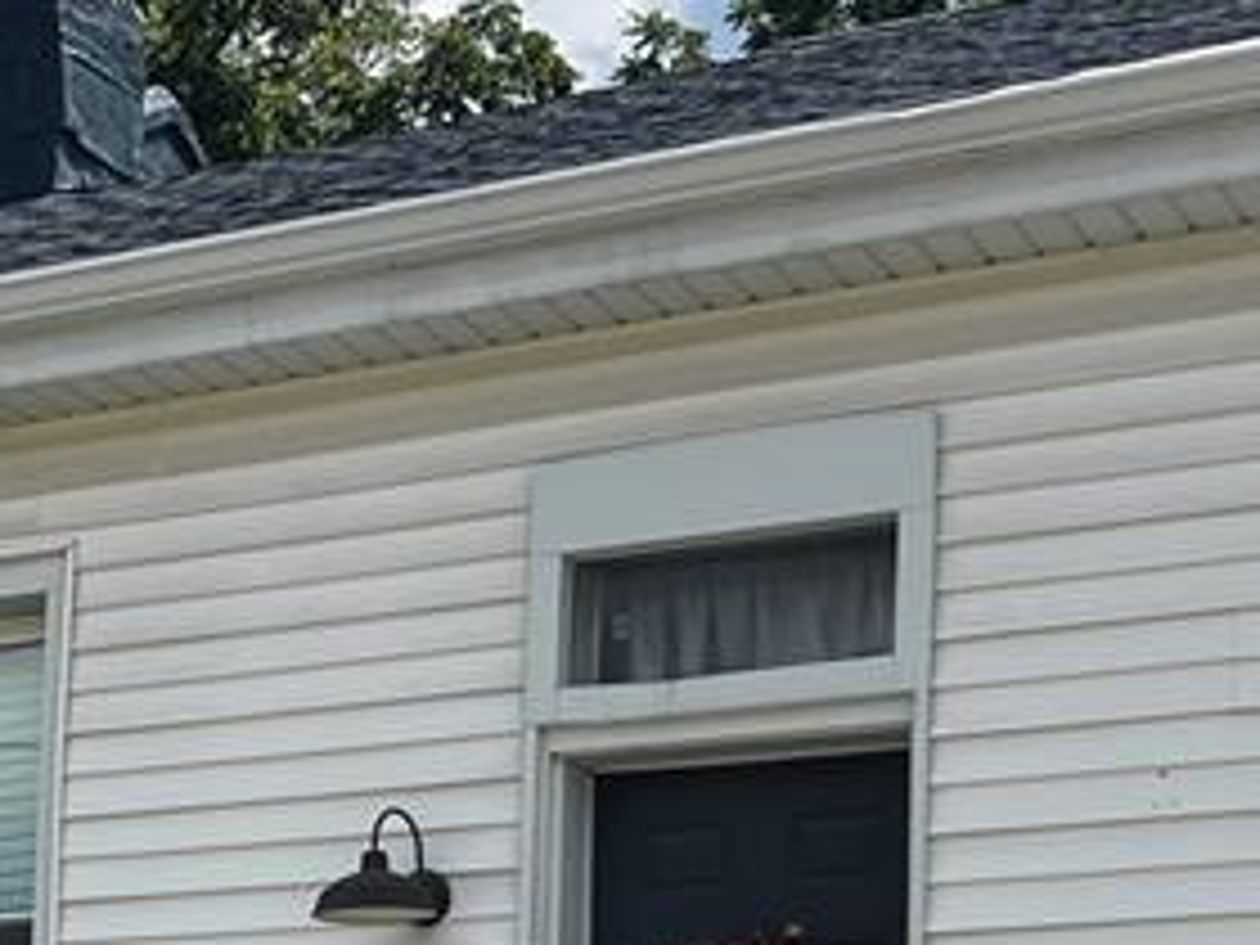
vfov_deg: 15.1
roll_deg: -2.1
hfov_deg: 20.2
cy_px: 1112
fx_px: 3458
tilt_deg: +7.1
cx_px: 108
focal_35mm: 95
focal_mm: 5.7
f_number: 1.5
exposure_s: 1/3968
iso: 50
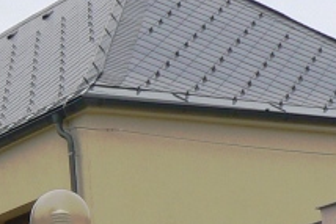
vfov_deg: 7.1
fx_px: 1812
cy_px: 246
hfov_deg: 10.3
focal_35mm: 194
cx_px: -119
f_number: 5.6
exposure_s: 1/400
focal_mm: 6.5
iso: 80
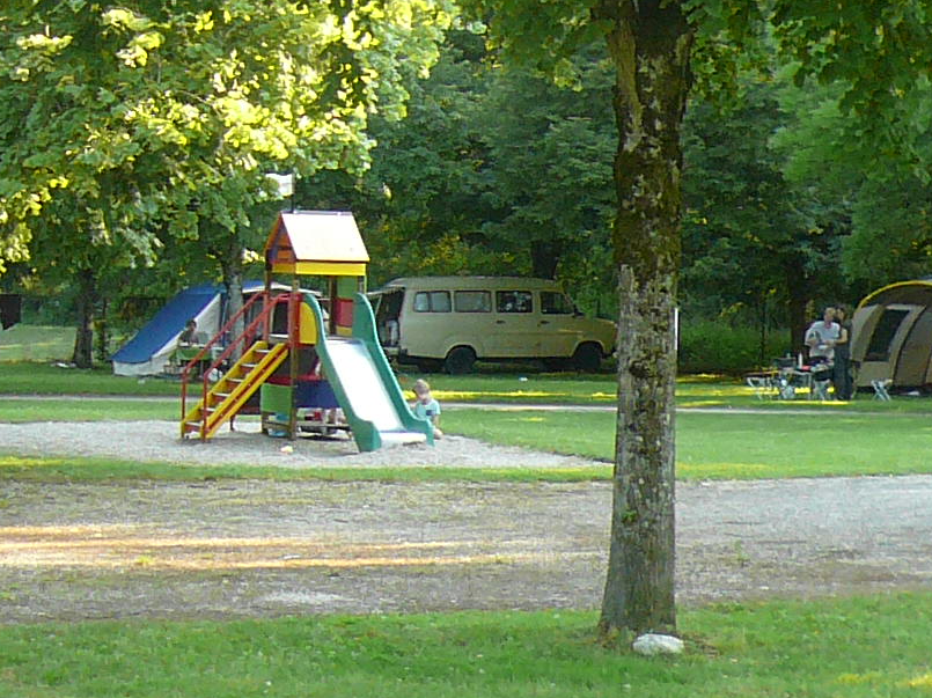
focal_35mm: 112
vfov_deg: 13.1
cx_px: 315
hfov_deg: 17.5
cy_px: 44
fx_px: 3014
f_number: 2.8
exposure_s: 1/80
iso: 100
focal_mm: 4.7
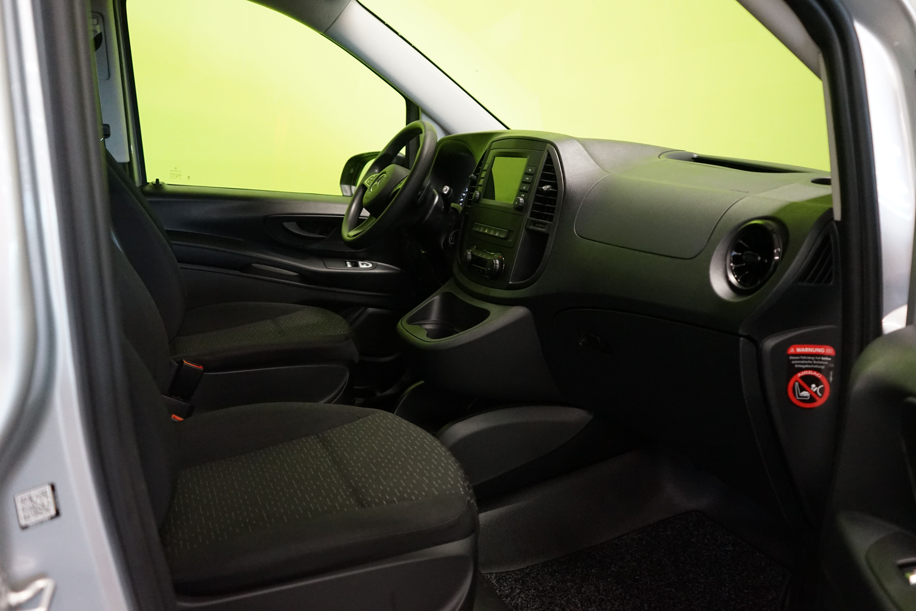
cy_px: 306
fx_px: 738
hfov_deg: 63.7
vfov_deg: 45.0
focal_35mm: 29
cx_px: 458
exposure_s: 1/160
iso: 5000
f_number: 3.5
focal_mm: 29
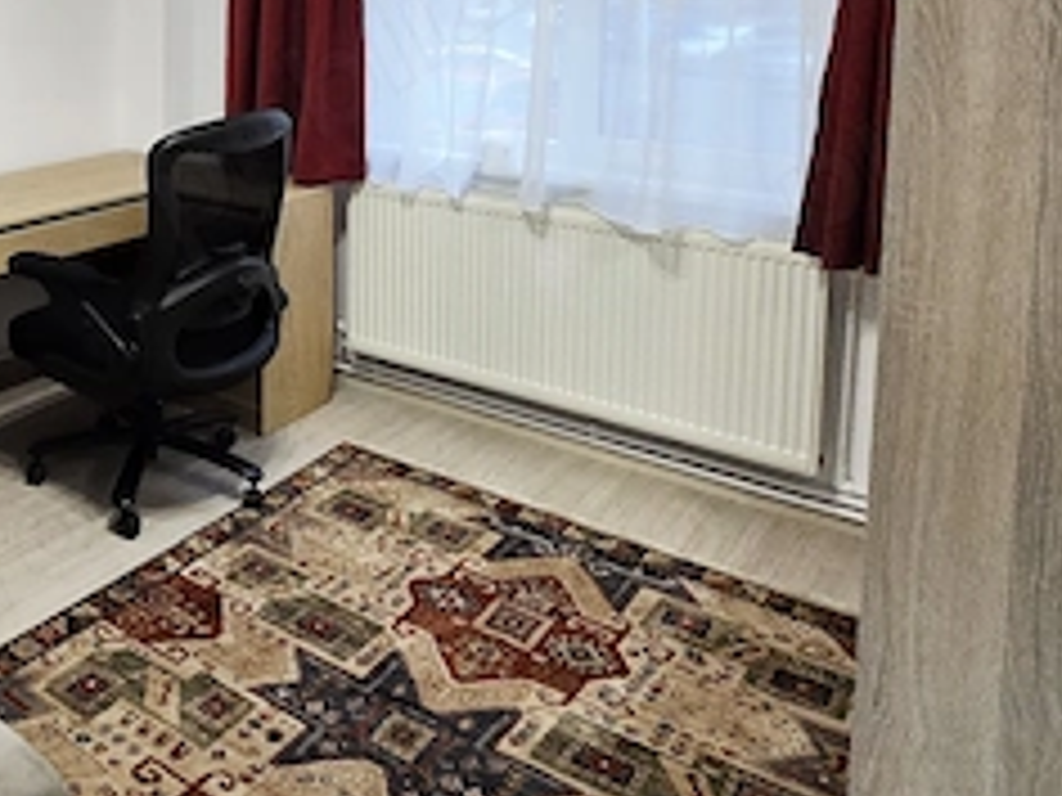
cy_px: 67
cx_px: 117
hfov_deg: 49.6
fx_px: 1012
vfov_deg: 39.6
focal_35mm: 33
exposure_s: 1/101
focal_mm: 2.2
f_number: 2.2
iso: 400
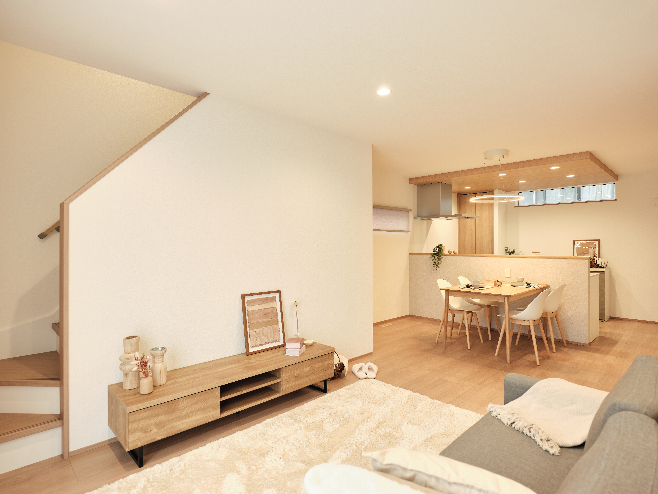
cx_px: 329
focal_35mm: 18
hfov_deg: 87.8
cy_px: 247
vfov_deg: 71.6
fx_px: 342
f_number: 5.6
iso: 200
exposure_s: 1/8
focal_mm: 23
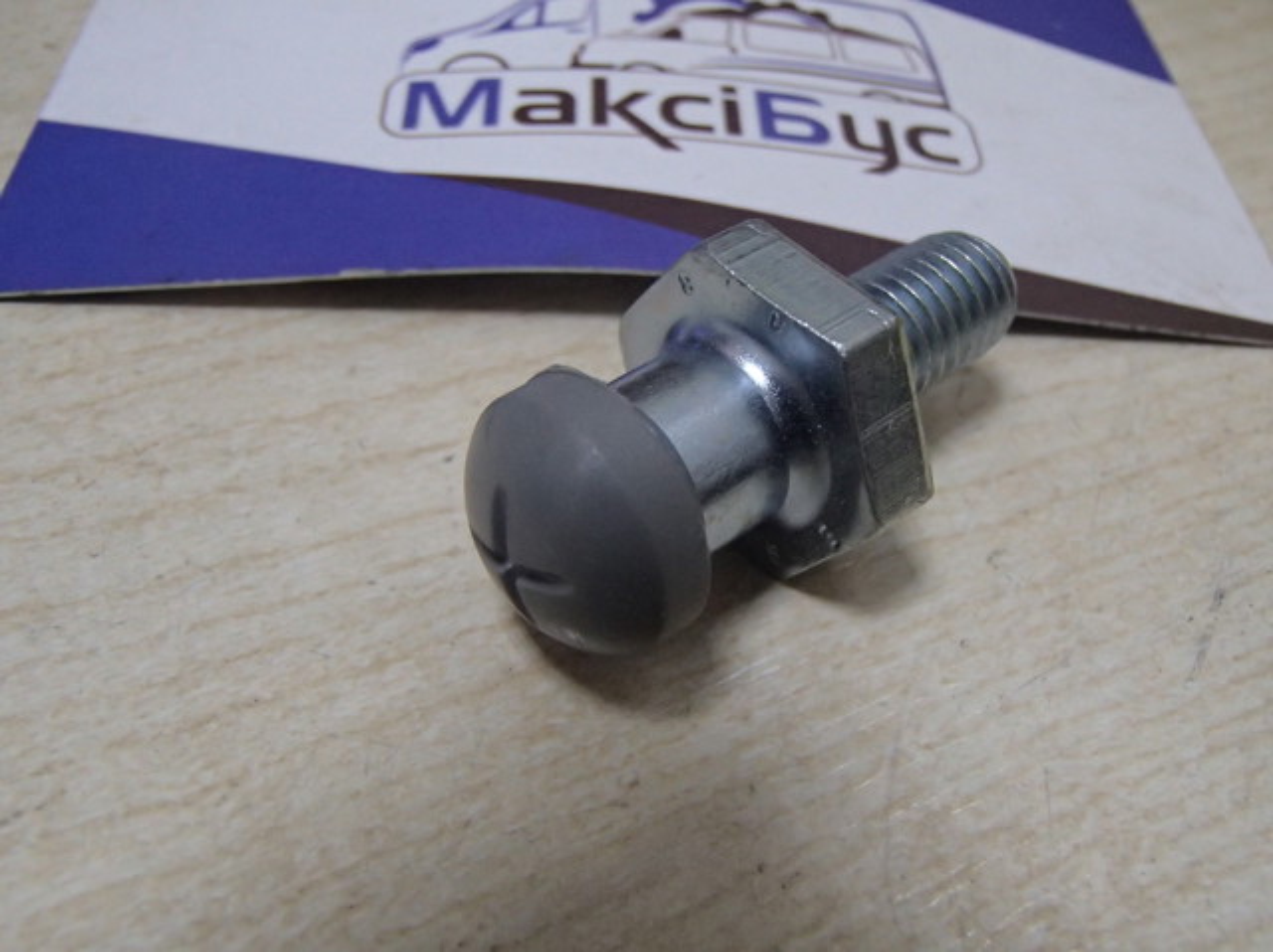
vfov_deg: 38.6
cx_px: 636
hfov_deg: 50.2
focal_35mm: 37
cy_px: 476
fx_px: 1360
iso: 800
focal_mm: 6.64
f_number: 4.7
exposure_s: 1/80
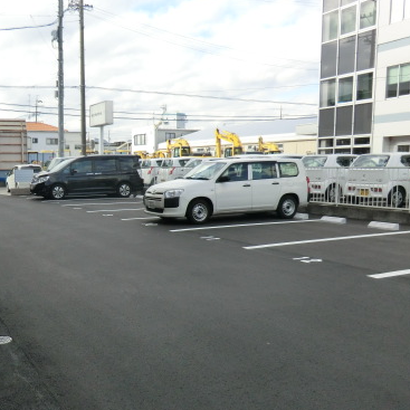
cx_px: 104
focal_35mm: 37
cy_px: 238
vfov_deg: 44.8
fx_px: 496
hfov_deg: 43.5
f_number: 3.2
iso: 80
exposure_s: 1/500
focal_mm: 4.3
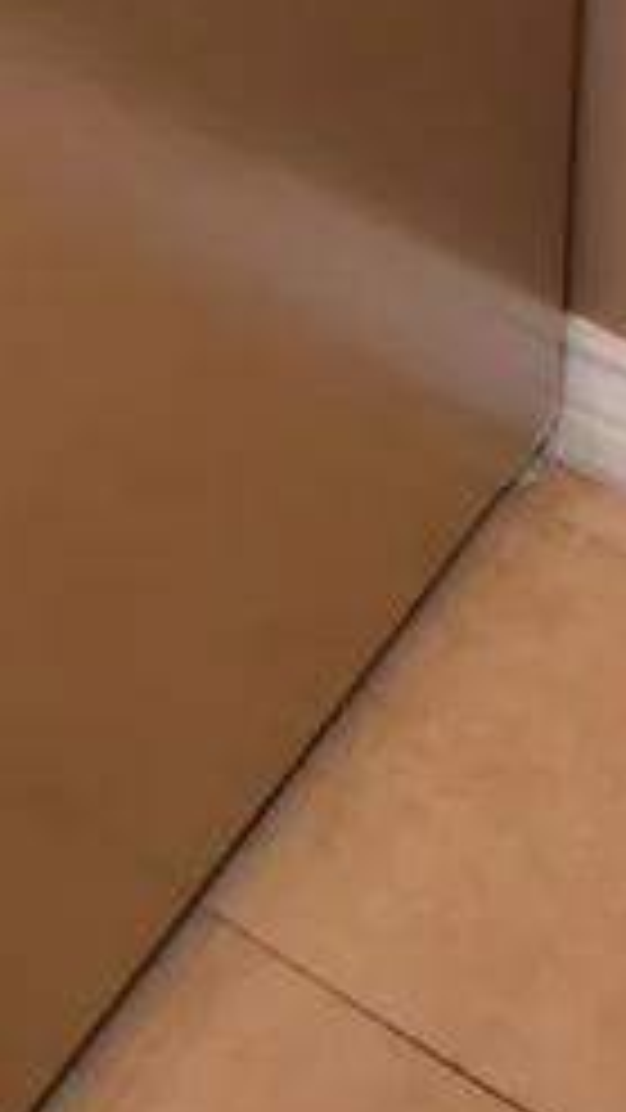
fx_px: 2035
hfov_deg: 17.1
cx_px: 610
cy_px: -633
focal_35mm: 69
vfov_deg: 23.3
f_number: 3.5
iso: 800
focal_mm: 10
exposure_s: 1/60
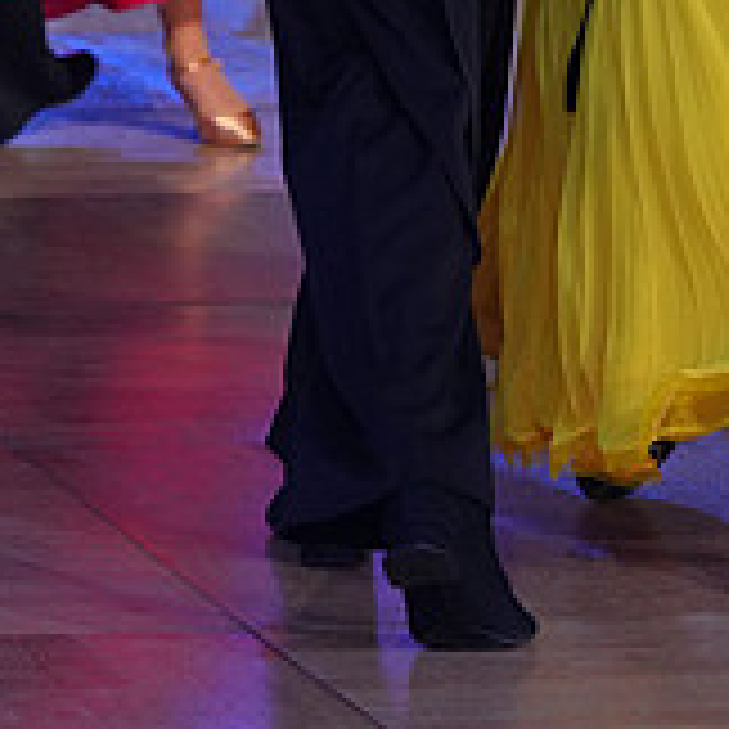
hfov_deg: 5.3
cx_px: 704
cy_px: -392
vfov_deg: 5.2
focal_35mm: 332
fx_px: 7910
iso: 1600
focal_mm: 109
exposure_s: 1/400
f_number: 4
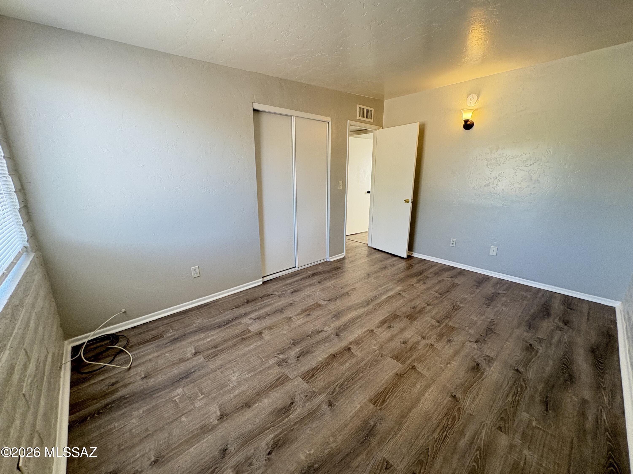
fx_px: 256
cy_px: 237
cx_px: 316
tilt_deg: -13.9
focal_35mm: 14
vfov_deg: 85.7
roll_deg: -0.7
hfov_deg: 102.1
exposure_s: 1/60
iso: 250
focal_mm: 2.22
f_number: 2.2
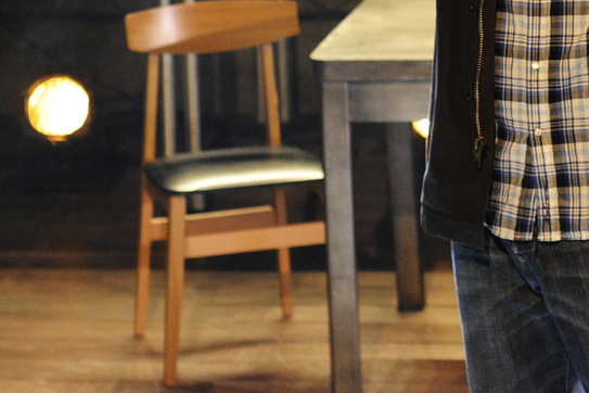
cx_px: 636
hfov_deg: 12.6
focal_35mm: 161
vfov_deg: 8.3
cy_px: -230
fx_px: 2634
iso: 1600
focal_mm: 35
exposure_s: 1/160
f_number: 2.8
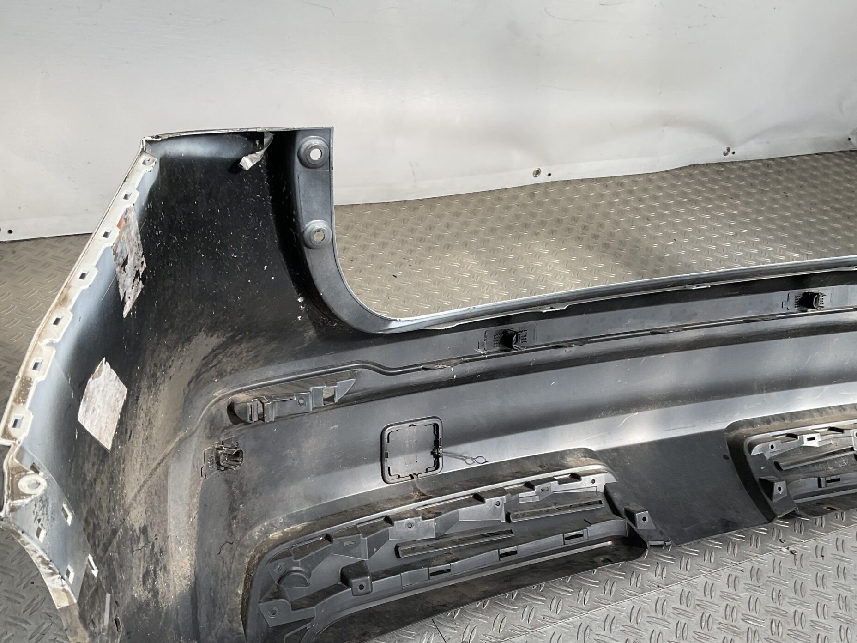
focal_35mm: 40
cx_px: 444
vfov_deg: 35.8
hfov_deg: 46.8
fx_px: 990
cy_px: 403
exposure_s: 1/316
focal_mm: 3
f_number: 1.8
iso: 16
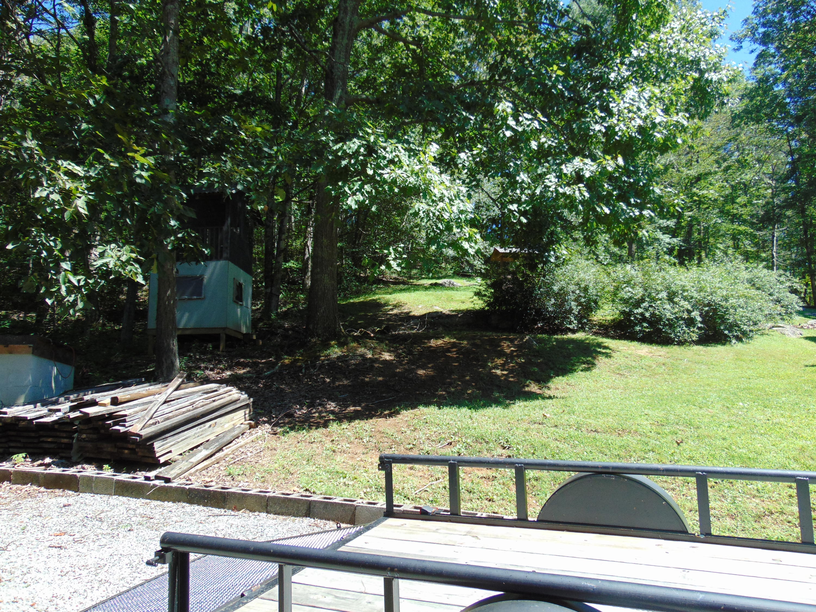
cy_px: 306
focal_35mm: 25
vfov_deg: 54.9
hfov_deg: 69.4
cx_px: 408
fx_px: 589
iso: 80
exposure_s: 1/400
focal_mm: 4.5
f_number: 3
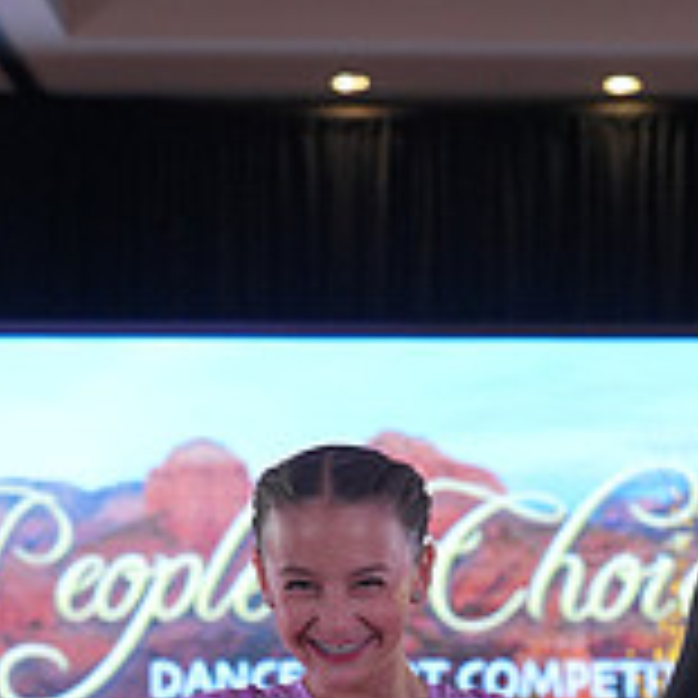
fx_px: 3627
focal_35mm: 159
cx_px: 628
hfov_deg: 10.9
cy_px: 1018
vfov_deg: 10.6
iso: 1250
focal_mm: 50
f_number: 4
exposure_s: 1/500
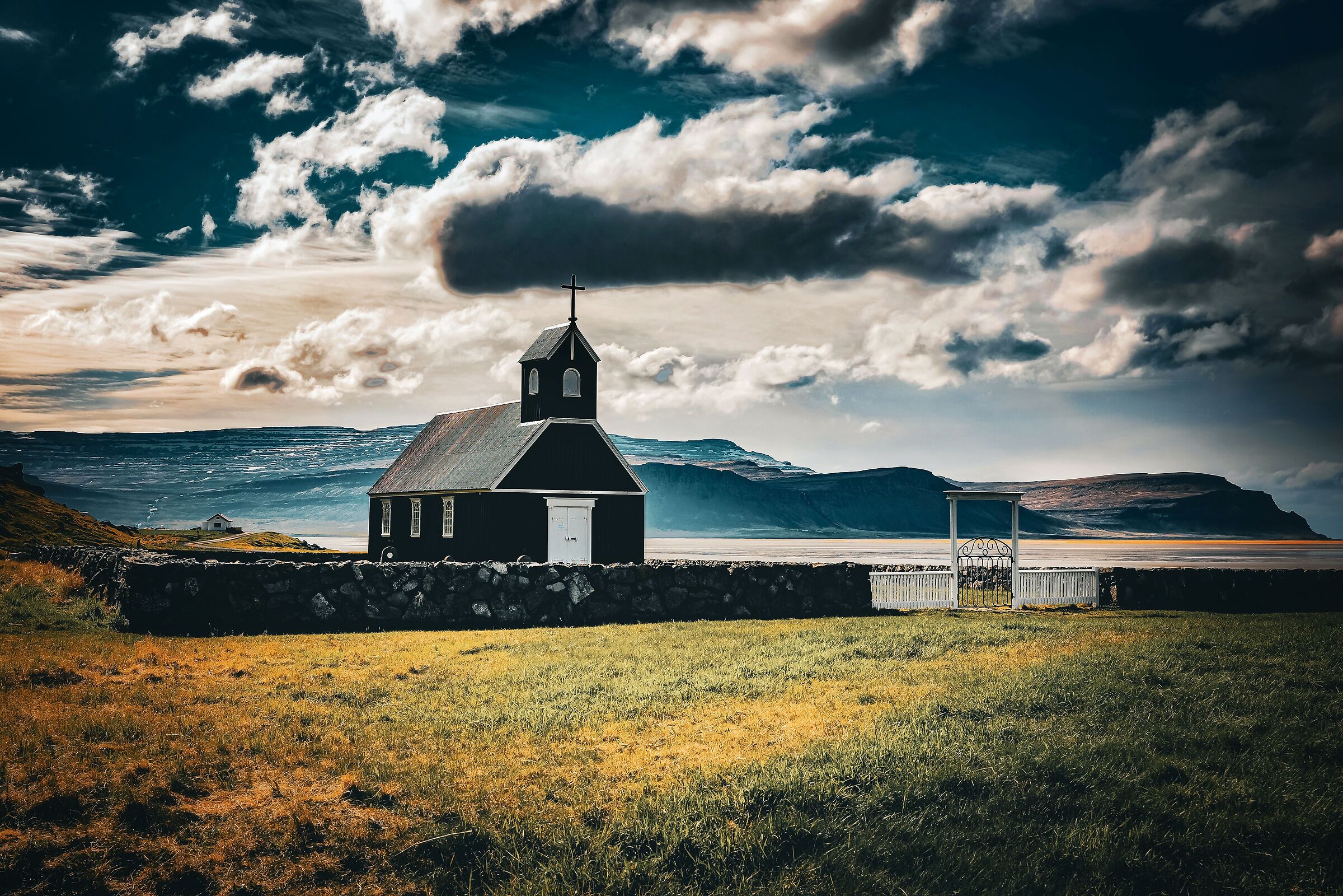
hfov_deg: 51.9
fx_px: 1380
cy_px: 448
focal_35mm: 37
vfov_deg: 35.9
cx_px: 672
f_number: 6.3
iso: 100
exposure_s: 1/1250
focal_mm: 37
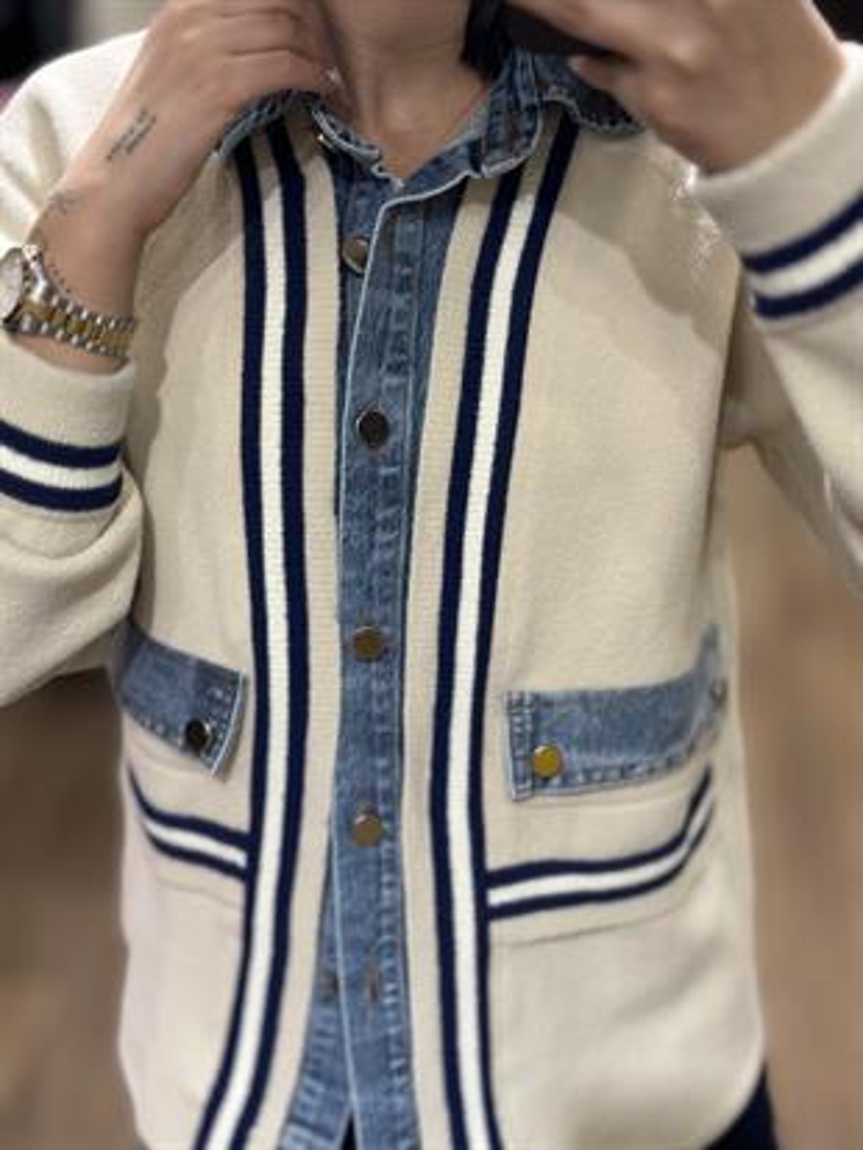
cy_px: 575
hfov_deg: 30.3
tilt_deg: -27.8
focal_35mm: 48
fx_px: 1595
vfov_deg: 39.6
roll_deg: +3.9
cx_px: 432
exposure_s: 1/50
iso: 80
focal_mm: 6.86
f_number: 1.78
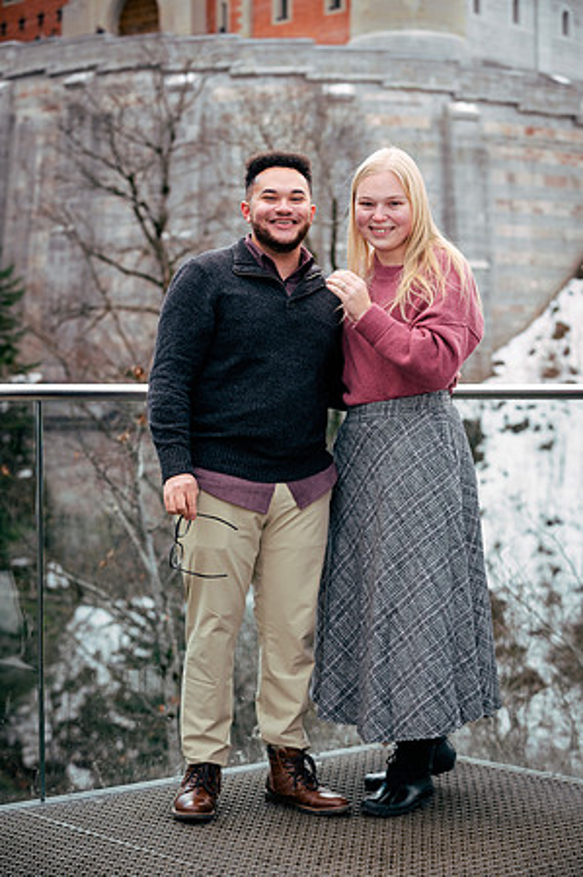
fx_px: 1826
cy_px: 438
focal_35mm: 75
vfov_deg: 27.0
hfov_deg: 18.1
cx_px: 292
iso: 250
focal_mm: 75
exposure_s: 1/320
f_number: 5
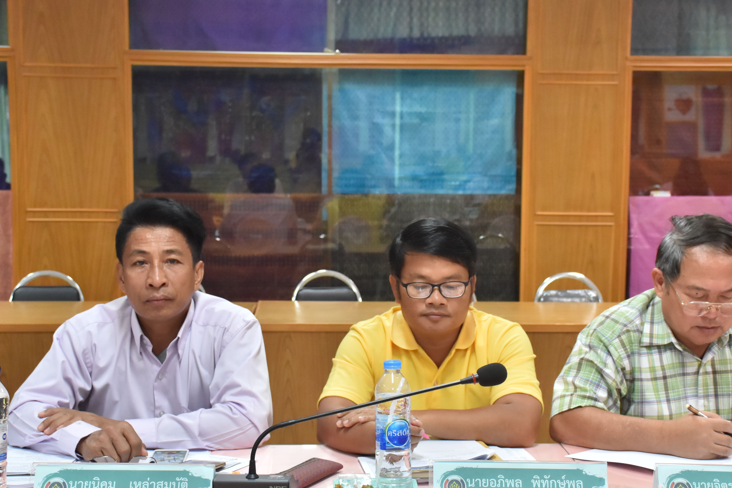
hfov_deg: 30.7
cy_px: 270
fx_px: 1334
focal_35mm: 66
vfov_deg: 20.7
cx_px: 390
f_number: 5.6
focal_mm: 35
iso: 2000
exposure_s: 1/125
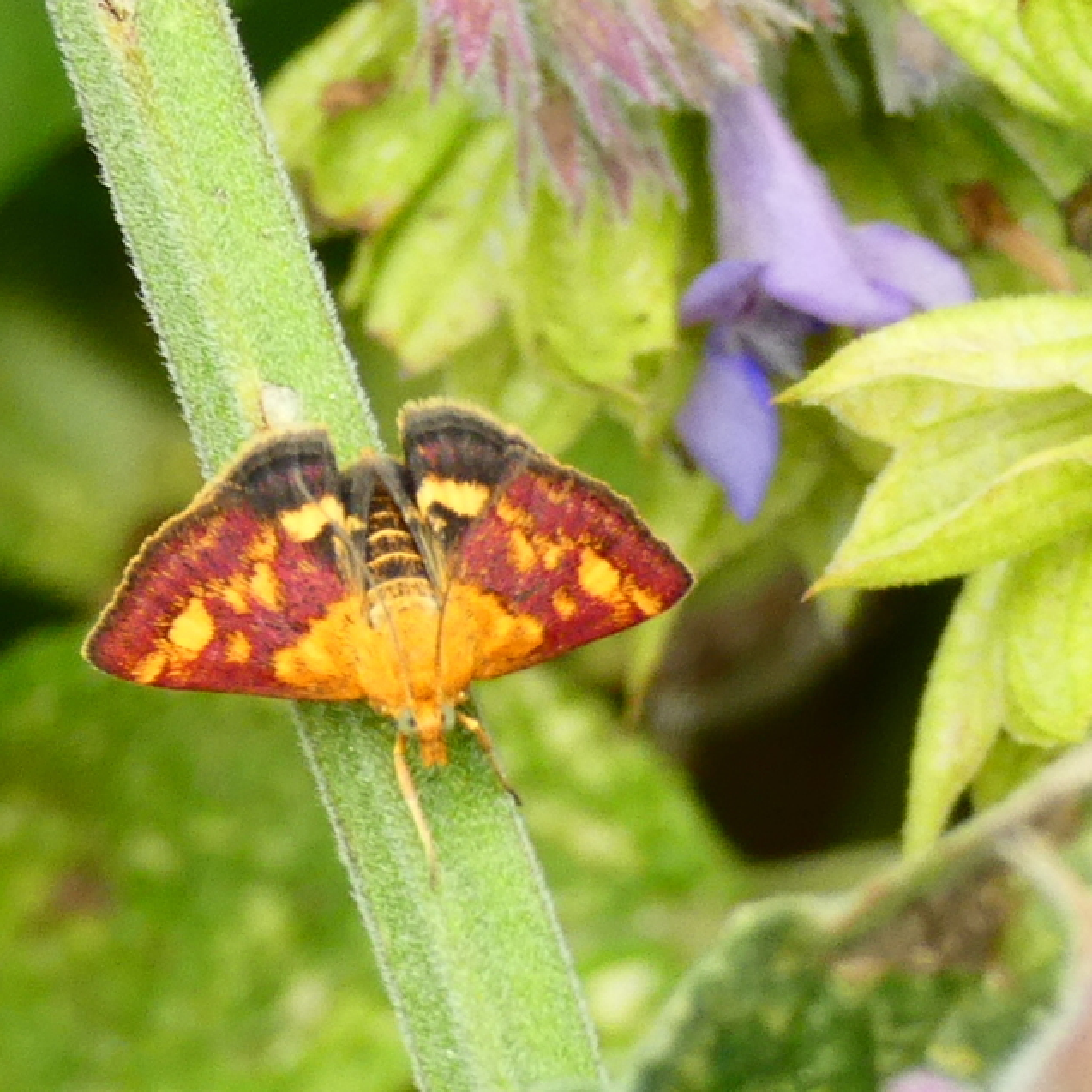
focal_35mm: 174
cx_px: 459
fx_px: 6210
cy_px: 545
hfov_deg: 10.0
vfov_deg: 10.0
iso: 125
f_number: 5.4
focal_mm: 26.3
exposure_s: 1/80
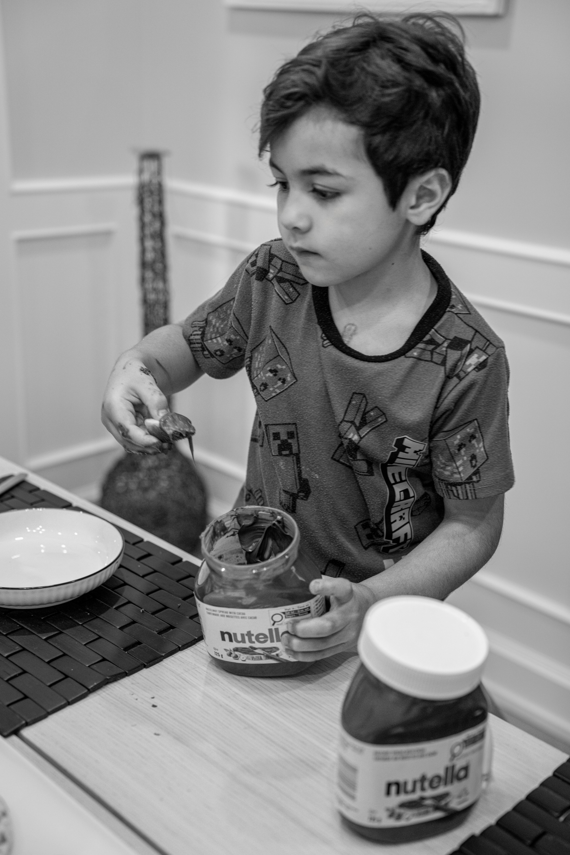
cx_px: 285
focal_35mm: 43
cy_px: 428
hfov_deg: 31.2
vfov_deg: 45.4
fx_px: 1021
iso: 800
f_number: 2.8
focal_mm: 43
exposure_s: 1/125
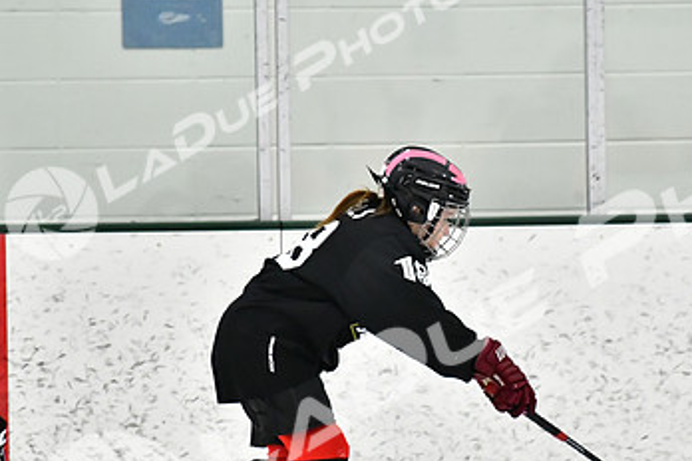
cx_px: 465
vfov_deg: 2.9
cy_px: 317
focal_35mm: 475
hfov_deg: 4.3
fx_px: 9130
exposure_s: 1/1250
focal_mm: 190
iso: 5000
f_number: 2.8
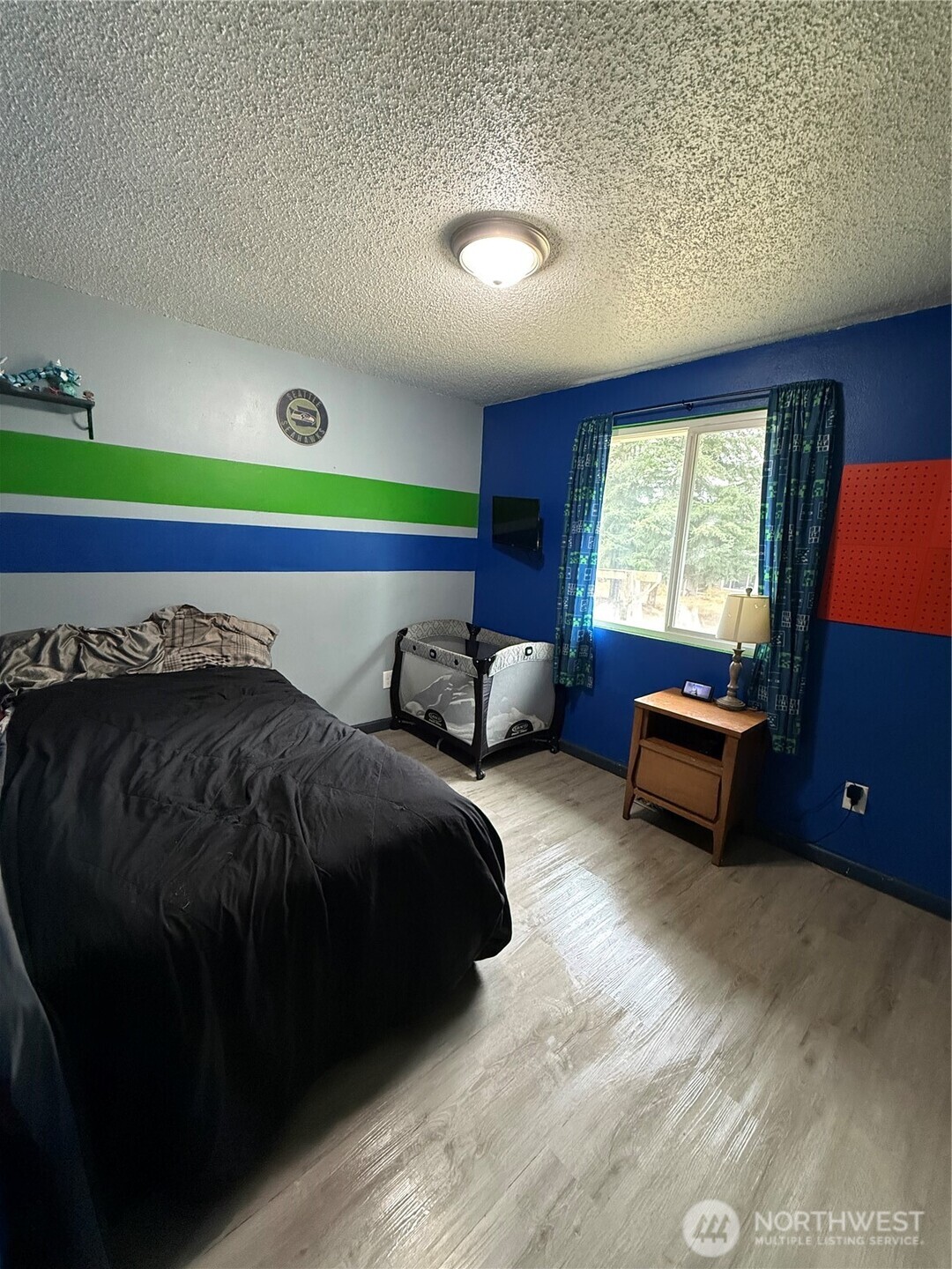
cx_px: 476
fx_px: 513
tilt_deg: -9.8
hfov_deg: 85.7
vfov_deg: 102.1
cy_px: 634
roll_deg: -3.6
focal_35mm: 14
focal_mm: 2.22
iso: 640
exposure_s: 1/60
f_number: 2.2
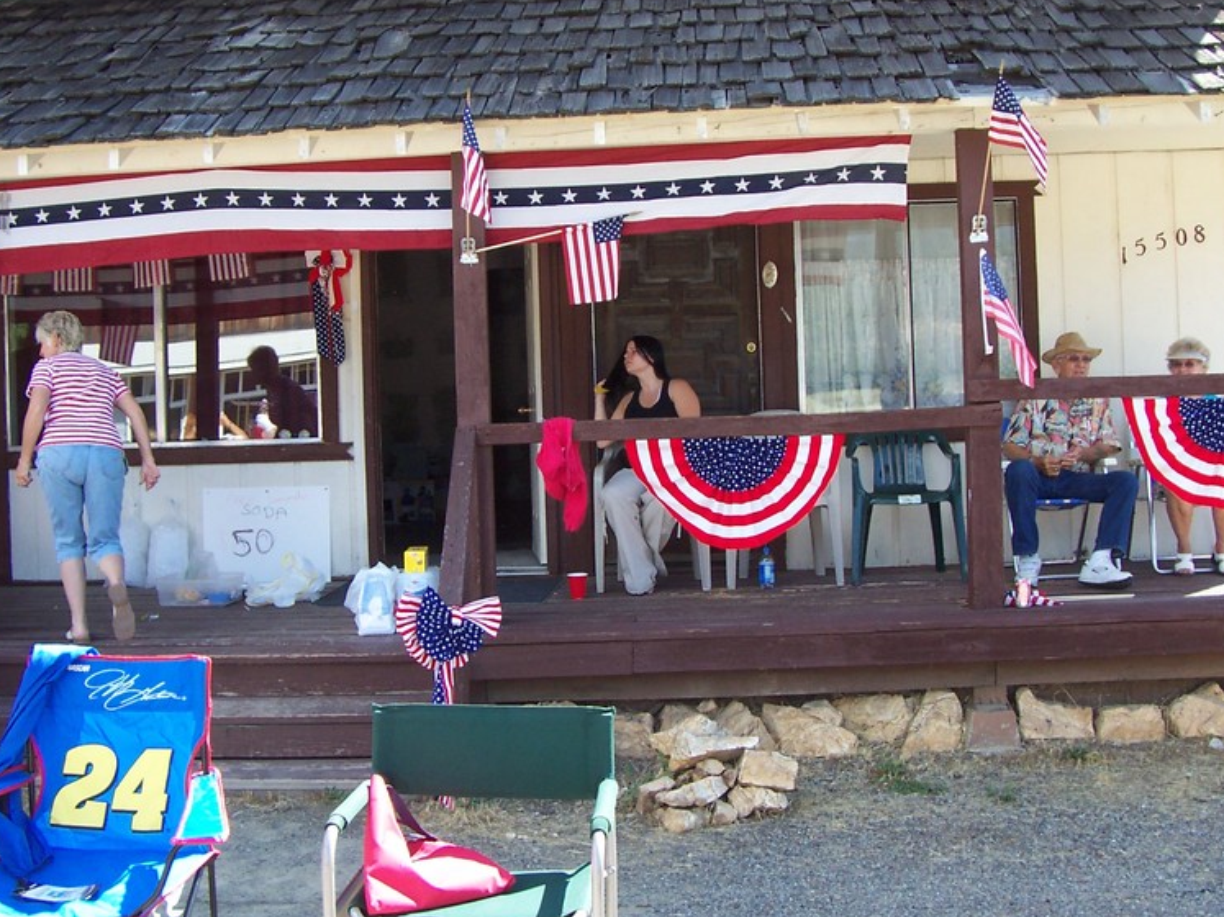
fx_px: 1450
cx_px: 629
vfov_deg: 35.1
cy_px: 430
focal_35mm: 41
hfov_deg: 45.8
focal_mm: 5.6
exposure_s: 1/250
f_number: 2.8
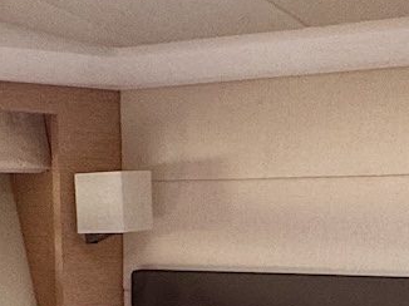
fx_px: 1039
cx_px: 118
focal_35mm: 88
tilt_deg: -17.9
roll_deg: +0.4
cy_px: 584
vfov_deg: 14.4
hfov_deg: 22.1
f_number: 2.2
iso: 100
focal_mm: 2.22
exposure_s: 1/99
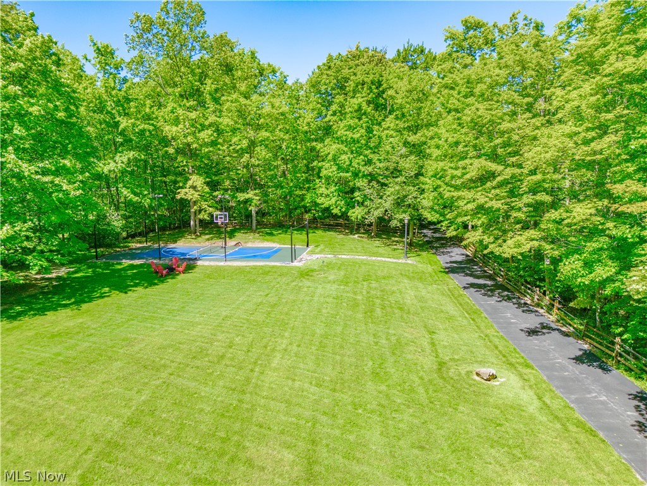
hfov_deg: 71.6
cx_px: 324
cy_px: 243
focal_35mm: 24
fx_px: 449
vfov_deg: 56.8
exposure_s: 1/1000
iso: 100
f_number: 1.7
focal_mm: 6.72
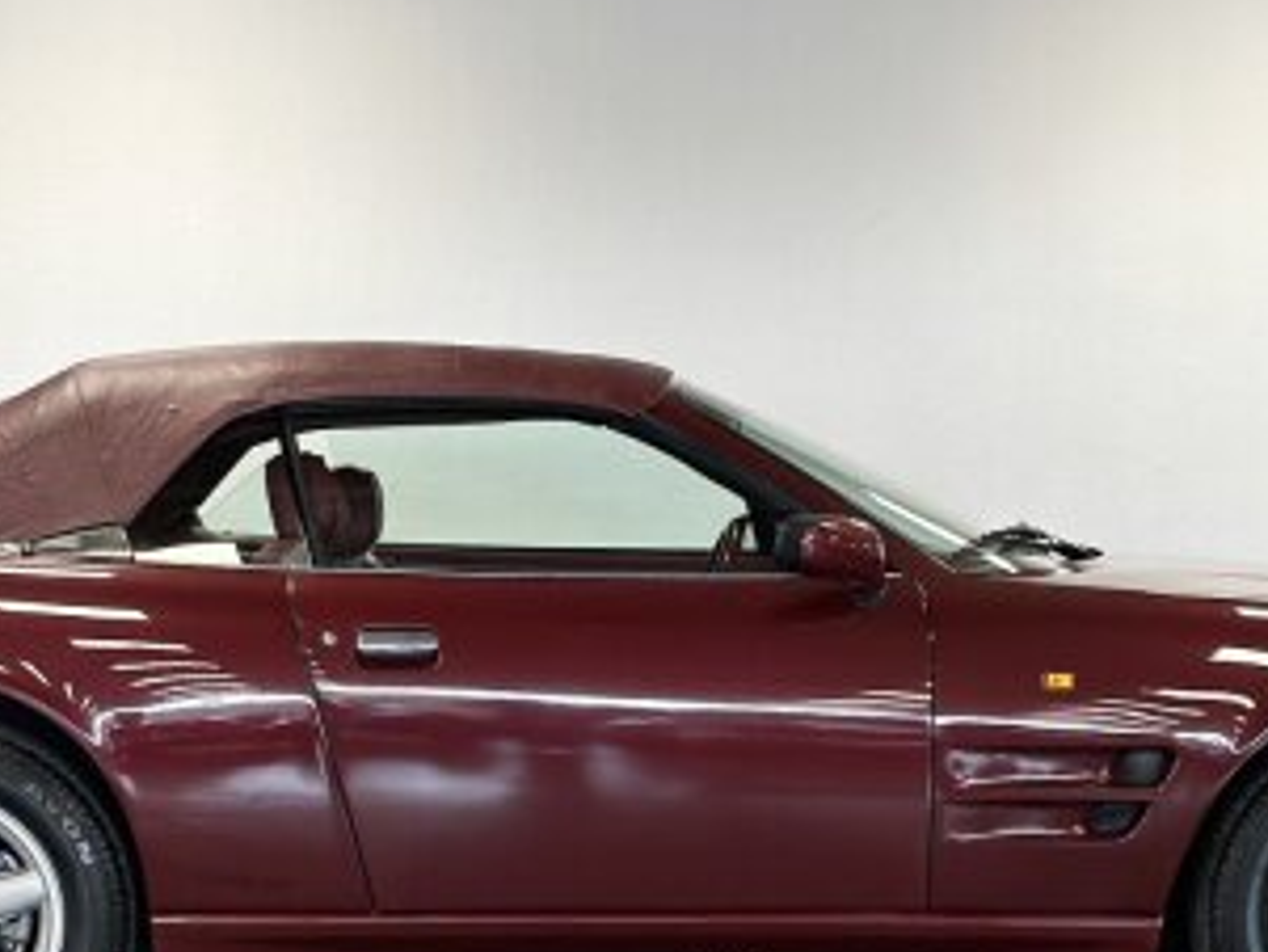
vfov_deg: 14.4
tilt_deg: -4.4
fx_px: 3738
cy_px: 741
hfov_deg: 19.2
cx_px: 573
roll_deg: +0.3
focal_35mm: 102
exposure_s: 1/91
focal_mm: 6.86
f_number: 1.78
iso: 125
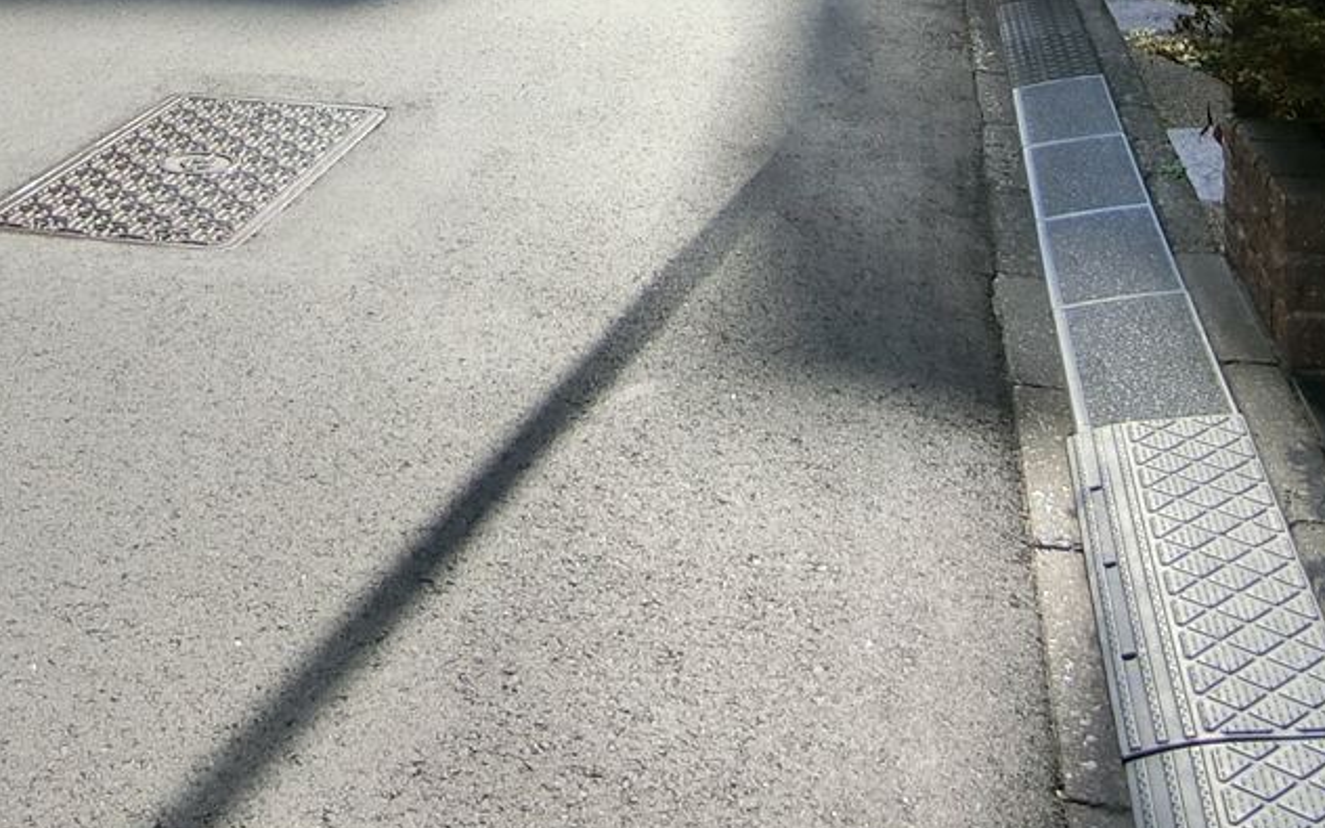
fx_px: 1842
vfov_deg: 22.0
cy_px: -335
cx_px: 449
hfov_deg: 39.1
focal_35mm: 51
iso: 80
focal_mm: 4.06
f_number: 2.7
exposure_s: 1/500
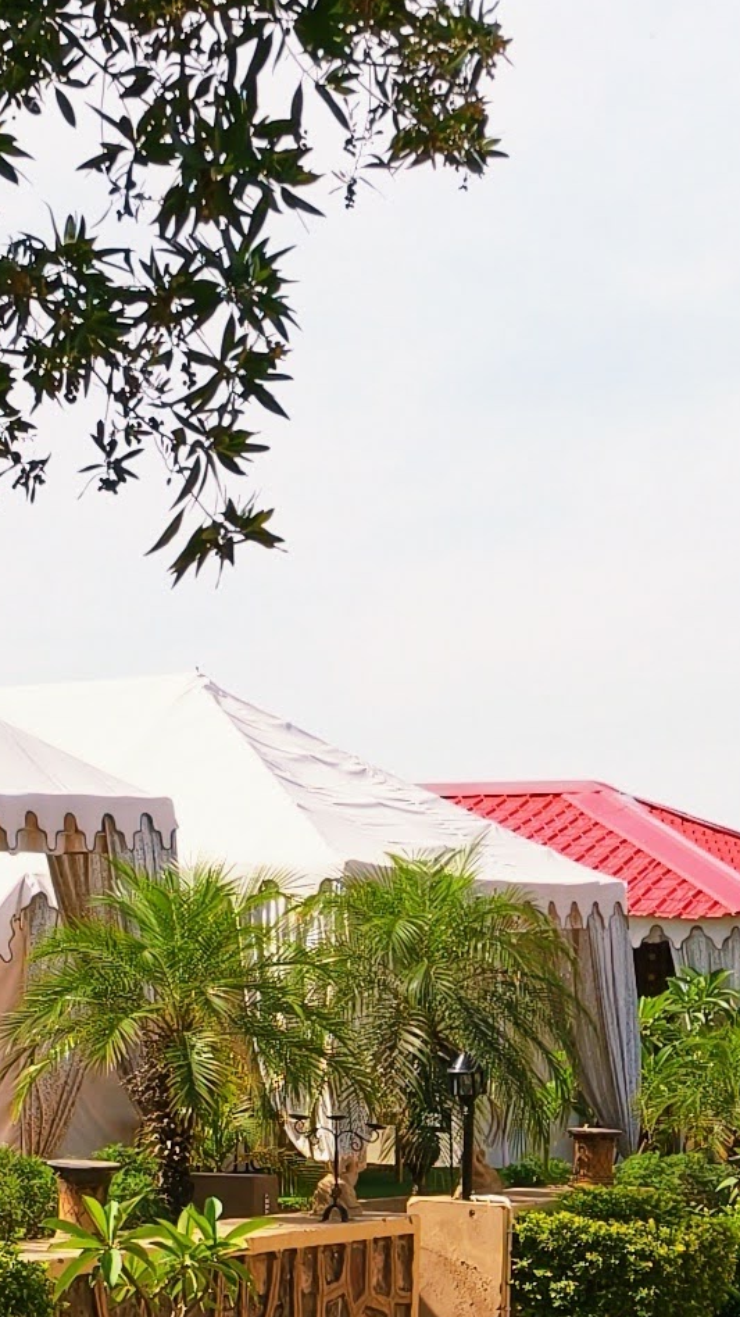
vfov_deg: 19.7
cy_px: 972
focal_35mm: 108
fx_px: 3769
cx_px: 350
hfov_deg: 11.2
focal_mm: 6.25
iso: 60
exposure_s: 1/847
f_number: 1.68
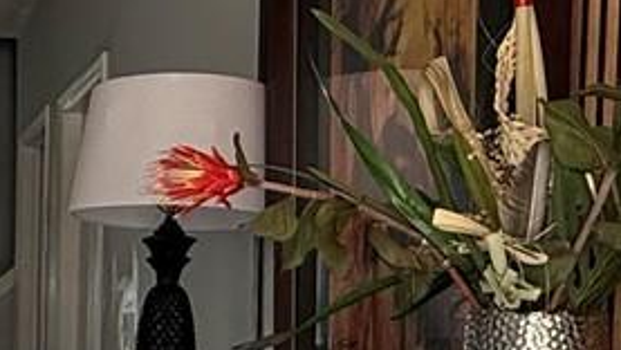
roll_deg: -0.7
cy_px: 467
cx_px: -130
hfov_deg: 22.3
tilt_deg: -4.8
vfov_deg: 13.2
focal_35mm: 88
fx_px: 1449
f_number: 2.2
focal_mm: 2.22
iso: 125
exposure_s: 1/120
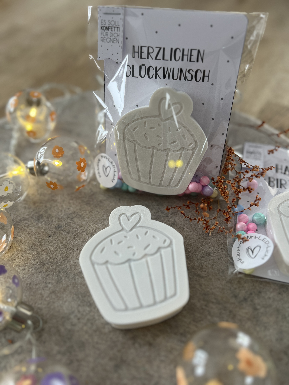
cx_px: 144
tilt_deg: -49.9
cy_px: 192
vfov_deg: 67.3
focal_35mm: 26
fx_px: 289
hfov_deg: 53.1
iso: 125
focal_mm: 5.7
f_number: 1.5
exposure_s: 1/77
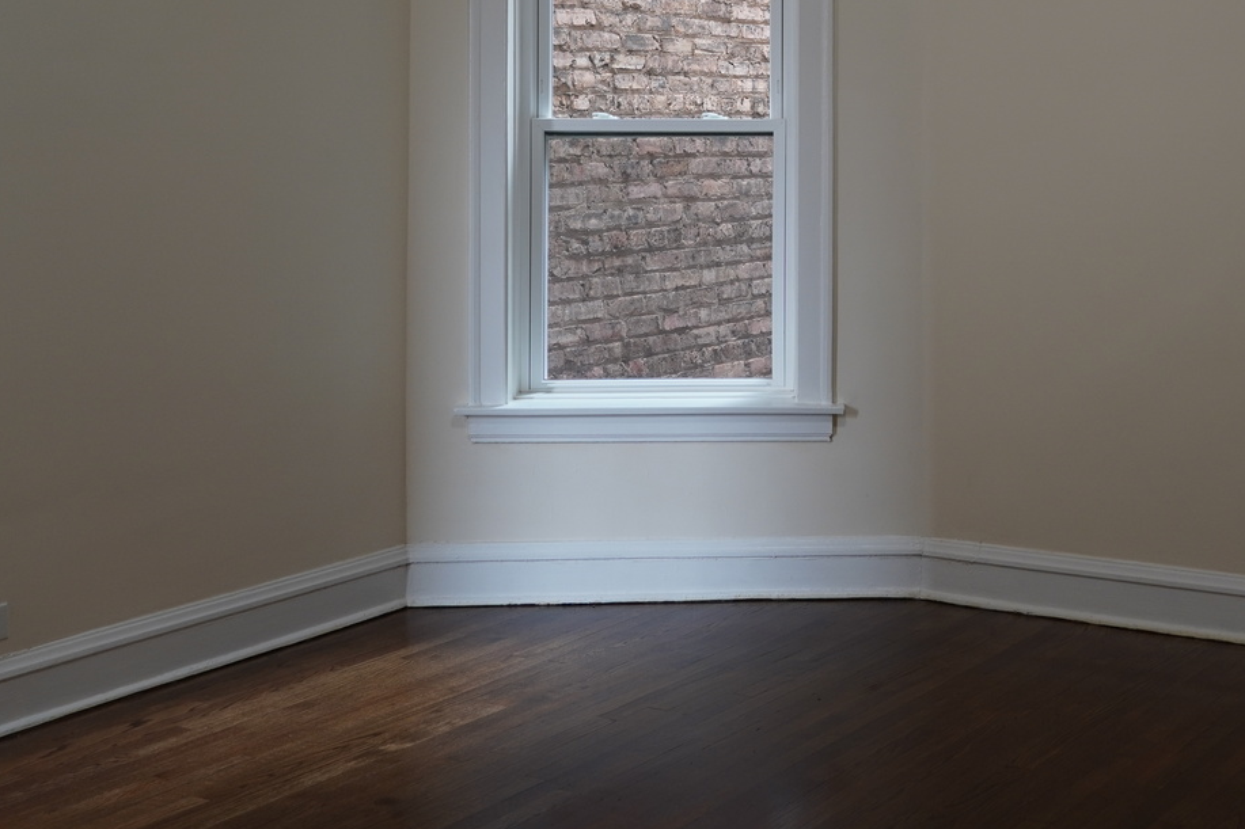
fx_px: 1832
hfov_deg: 36.4
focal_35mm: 53
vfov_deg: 24.9
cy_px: 122
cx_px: 978
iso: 200
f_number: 4
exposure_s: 1/30
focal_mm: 20
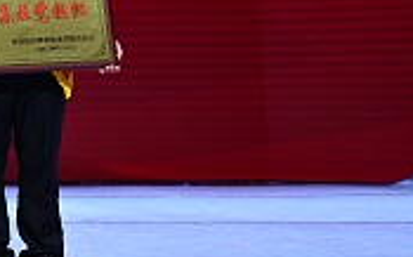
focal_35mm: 98
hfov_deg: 16.5
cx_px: -396
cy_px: 12
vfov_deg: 13.2
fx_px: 1102
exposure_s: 1/200
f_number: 2.8
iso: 220
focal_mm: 24
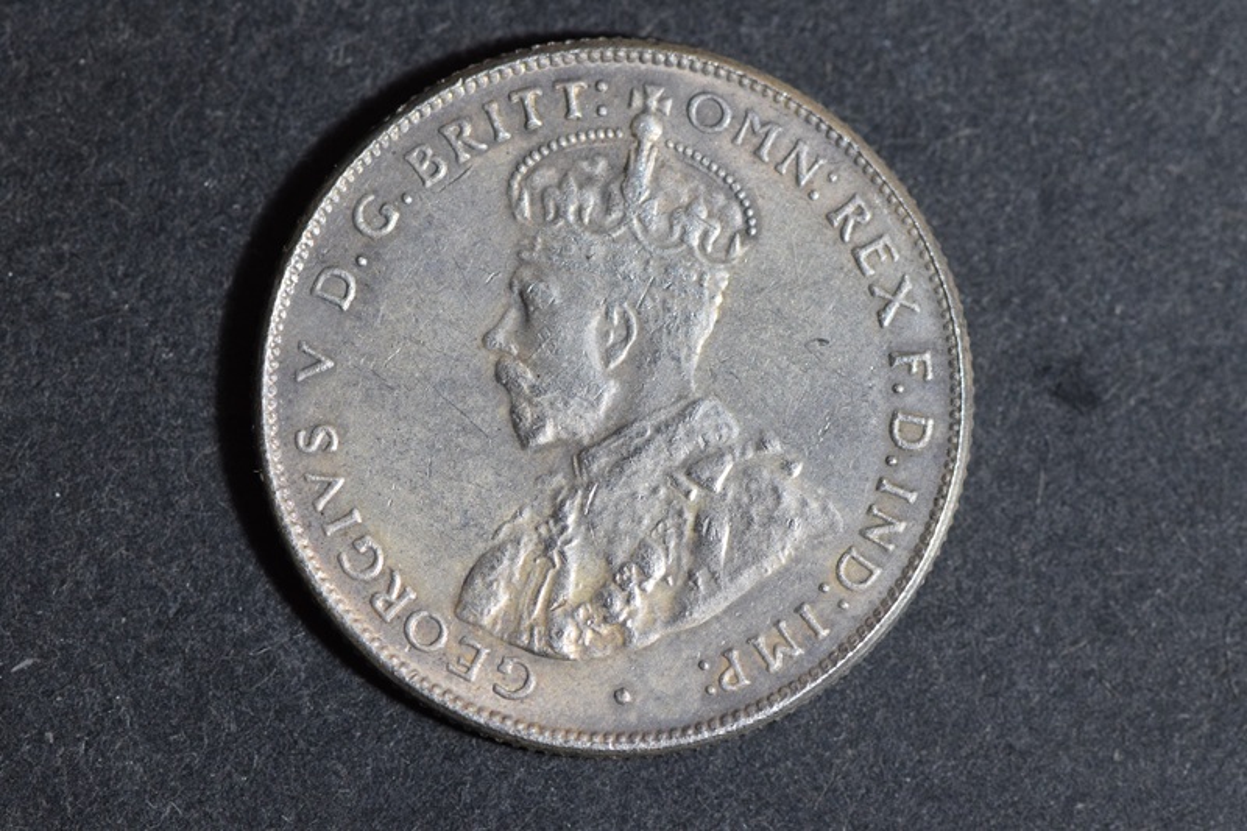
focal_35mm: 158
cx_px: 624
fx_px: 5454
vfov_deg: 8.7
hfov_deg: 13.0
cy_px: 416
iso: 1600
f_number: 9
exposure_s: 1/100
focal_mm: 105
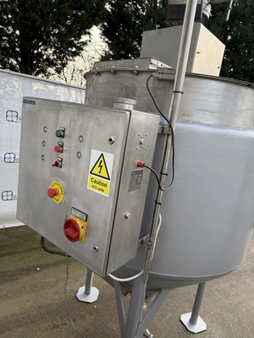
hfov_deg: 56.8
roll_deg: -5.3
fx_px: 235
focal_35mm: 24
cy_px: 169
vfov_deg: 71.6
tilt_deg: -12.2
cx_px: 127
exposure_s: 1/507
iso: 100
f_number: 1.78
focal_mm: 6.76
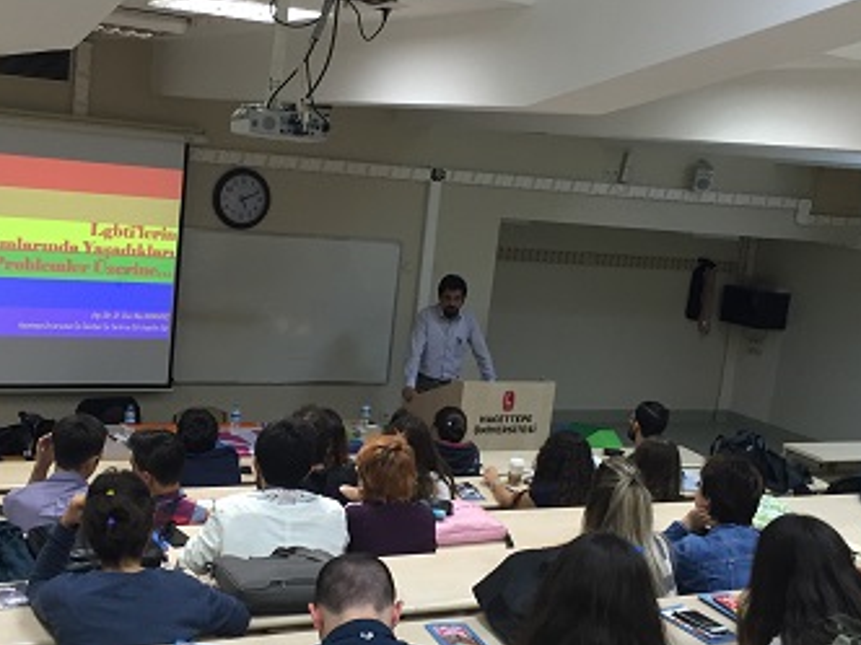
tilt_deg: -10.4
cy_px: 350
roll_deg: -6.9
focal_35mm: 48
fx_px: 1194
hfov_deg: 39.5
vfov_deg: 30.3
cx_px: 358
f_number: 2.2
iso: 100
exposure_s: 1/33
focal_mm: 4.15
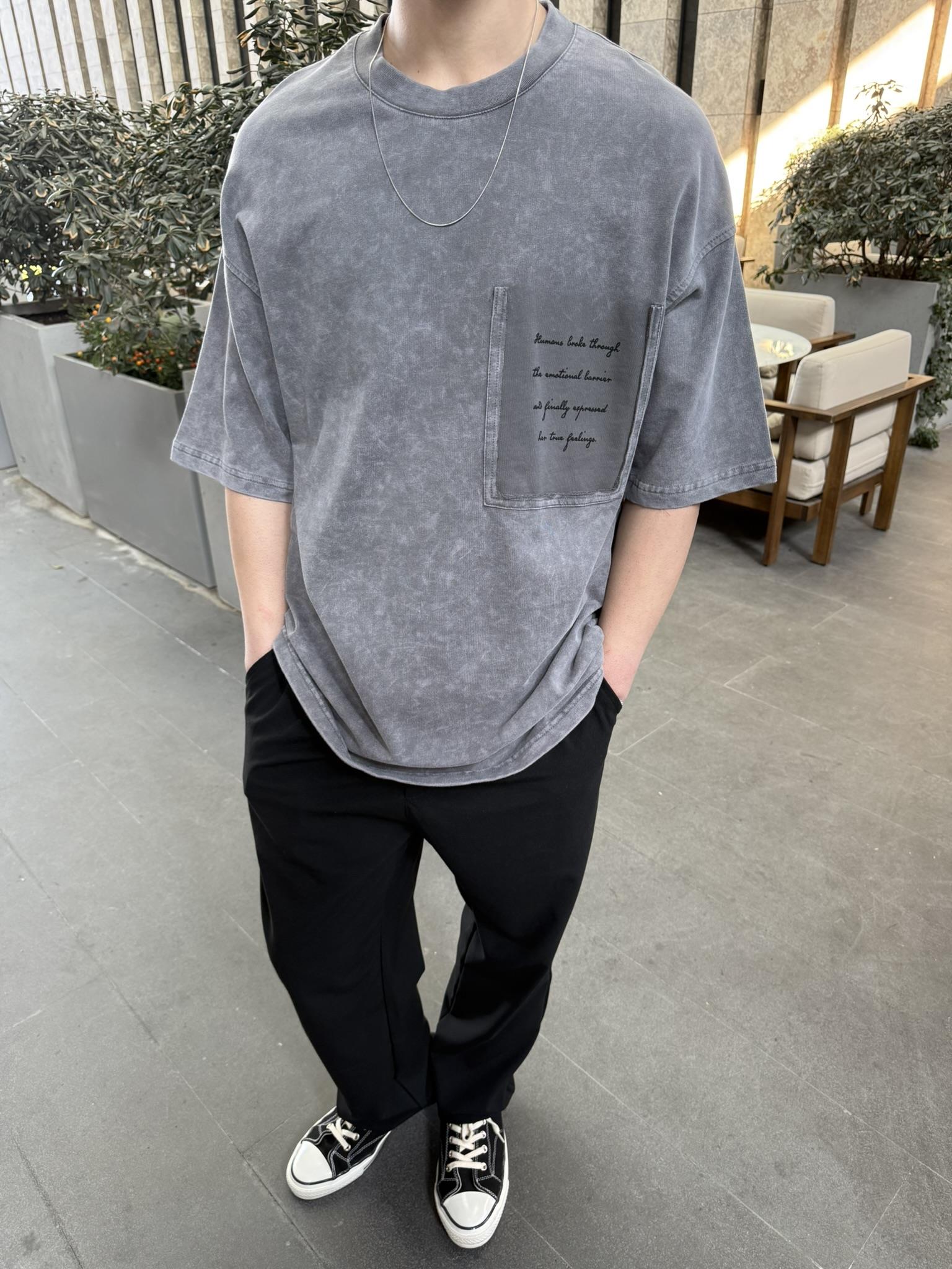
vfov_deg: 71.6
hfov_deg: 56.8
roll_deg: +1.1
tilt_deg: -27.4
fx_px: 880
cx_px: 476
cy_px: 634
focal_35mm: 24
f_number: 1.78
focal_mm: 6.76
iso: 200
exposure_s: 1/121
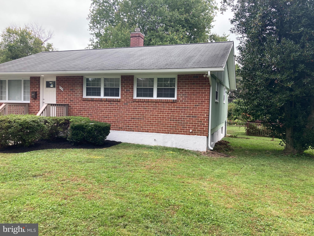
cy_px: 118
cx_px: 157
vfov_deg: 49.7
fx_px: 254
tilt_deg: -2.3
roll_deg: -1.5
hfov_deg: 63.4
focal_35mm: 28
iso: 20
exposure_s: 1/175
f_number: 1.8
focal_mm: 3.99
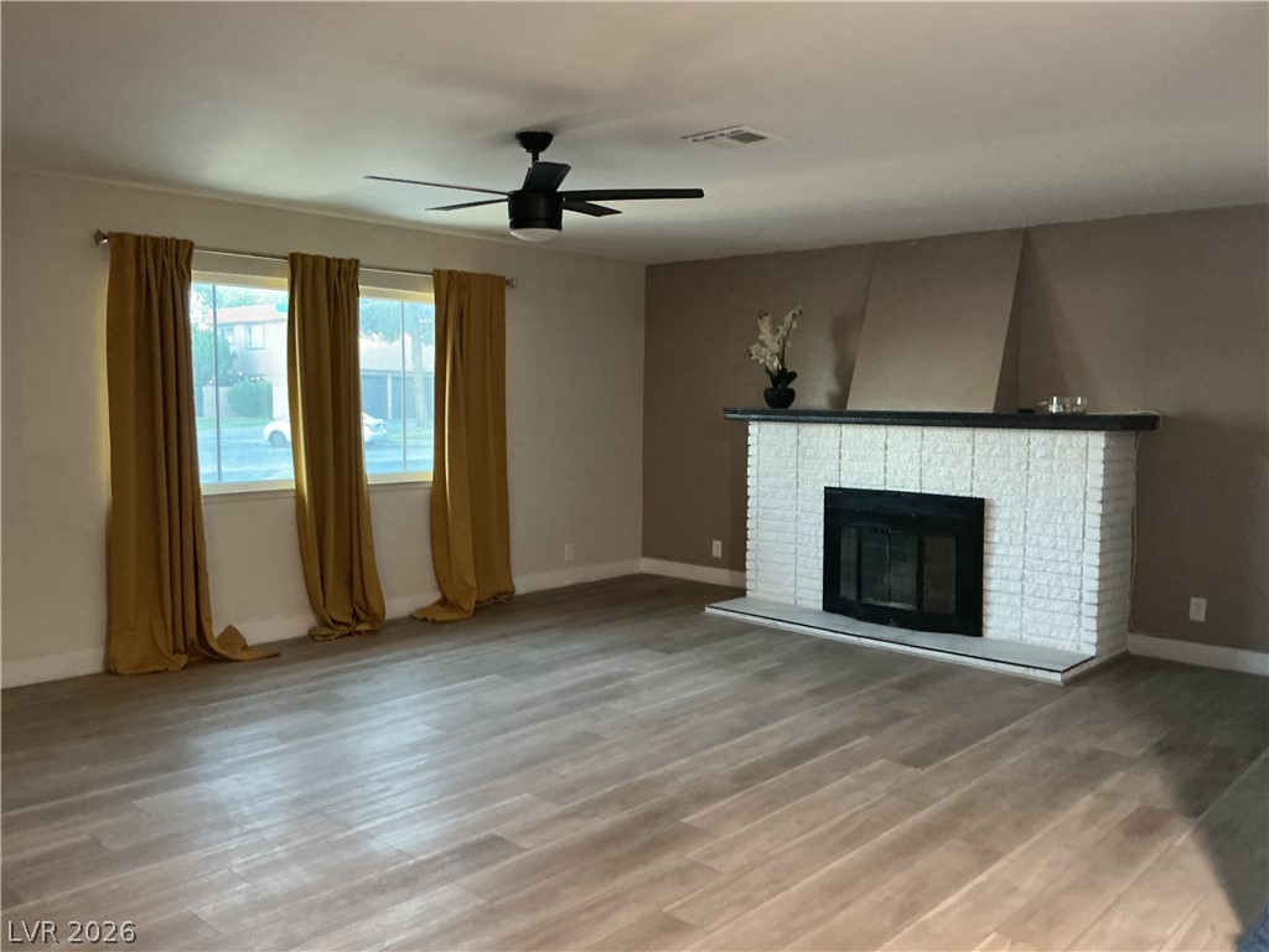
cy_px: 476
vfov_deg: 48.2
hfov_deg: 61.7
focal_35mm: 29
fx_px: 1063
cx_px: 634
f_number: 1.8
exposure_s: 1/30
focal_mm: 3
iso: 400
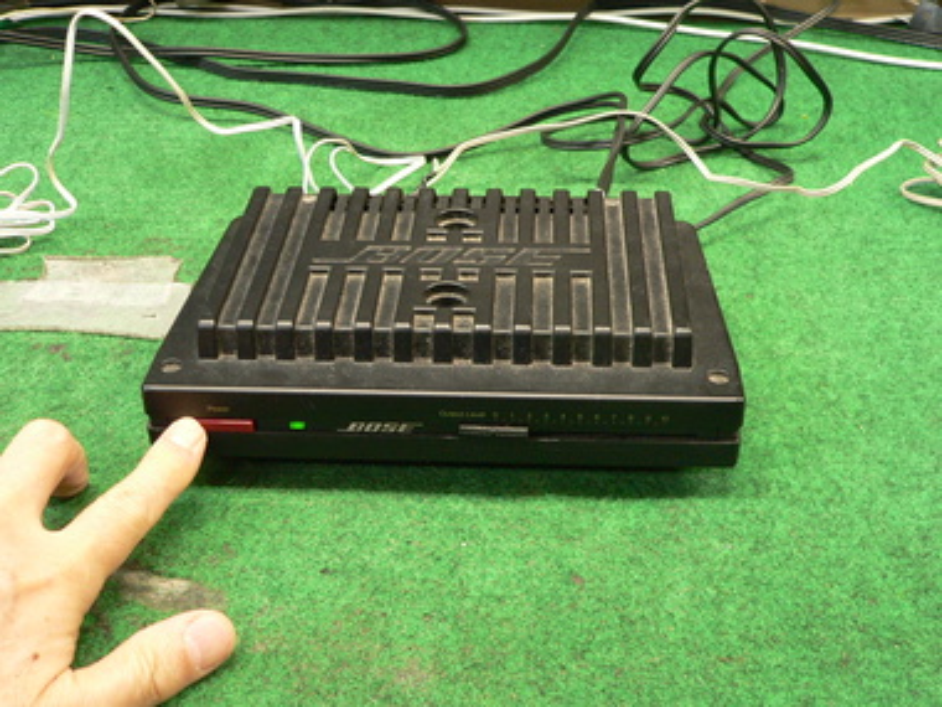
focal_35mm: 48
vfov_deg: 30.3
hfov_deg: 39.7
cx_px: 471
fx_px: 1306
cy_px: 354
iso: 200
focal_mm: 7.9
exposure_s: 1/10
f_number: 2.8
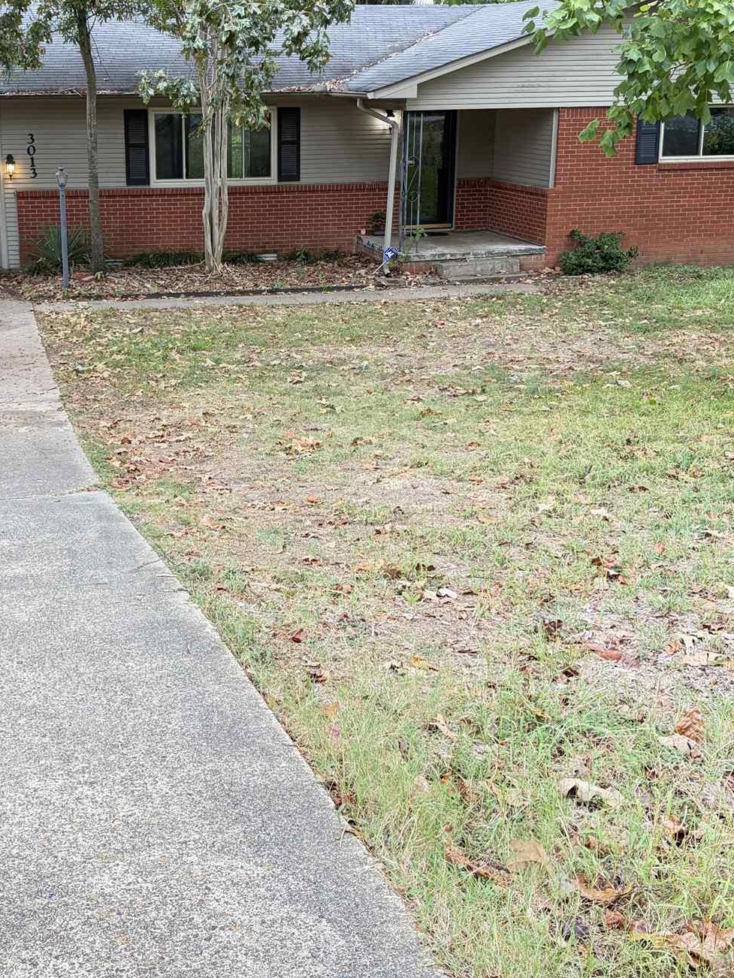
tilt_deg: -13.9
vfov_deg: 41.2
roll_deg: +0.6
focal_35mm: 46
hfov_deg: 31.2
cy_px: 437
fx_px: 1300
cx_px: 230
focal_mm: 5.96
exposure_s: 1/121
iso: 100
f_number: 1.6
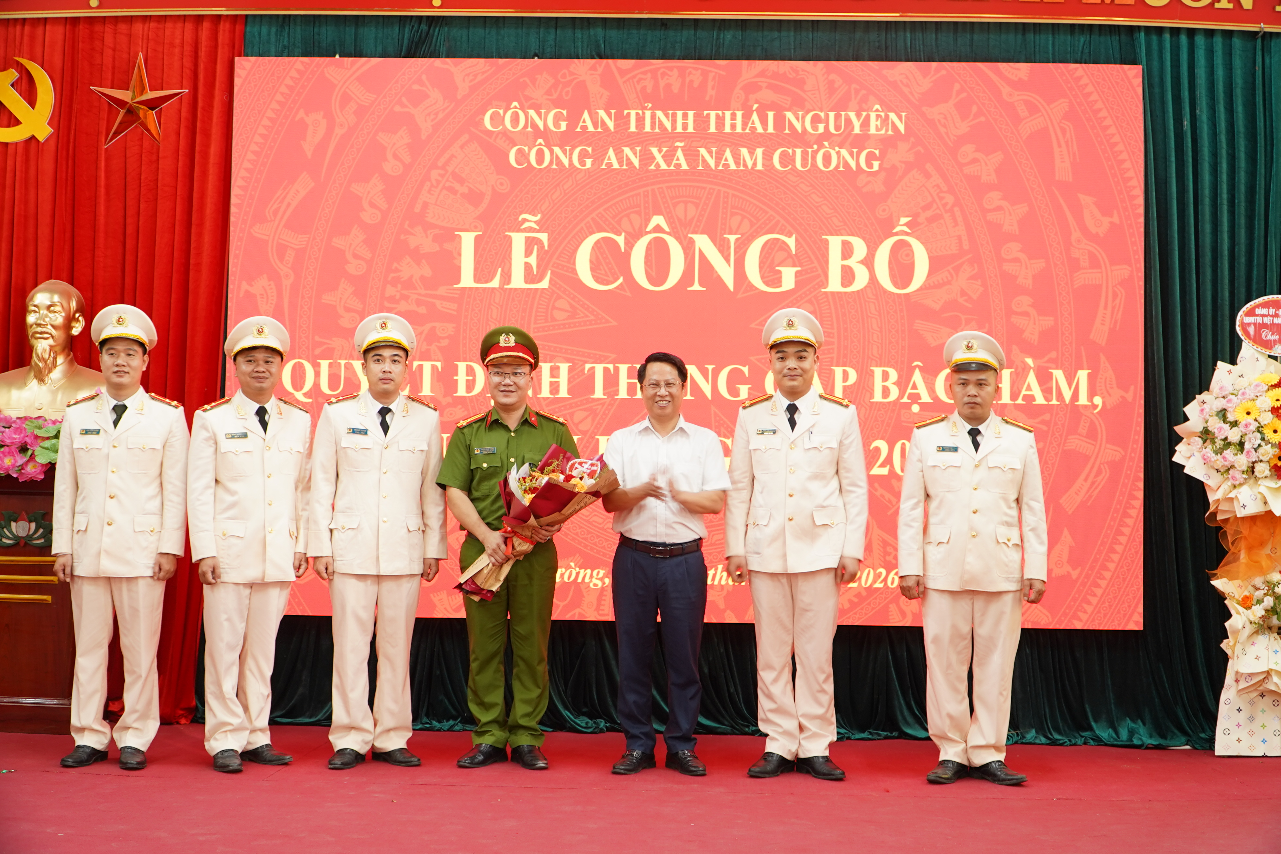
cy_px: 427
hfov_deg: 48.5
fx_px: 1423
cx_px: 640
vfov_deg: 33.4
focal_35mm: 40
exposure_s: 1/13
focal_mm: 27
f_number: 4
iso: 250
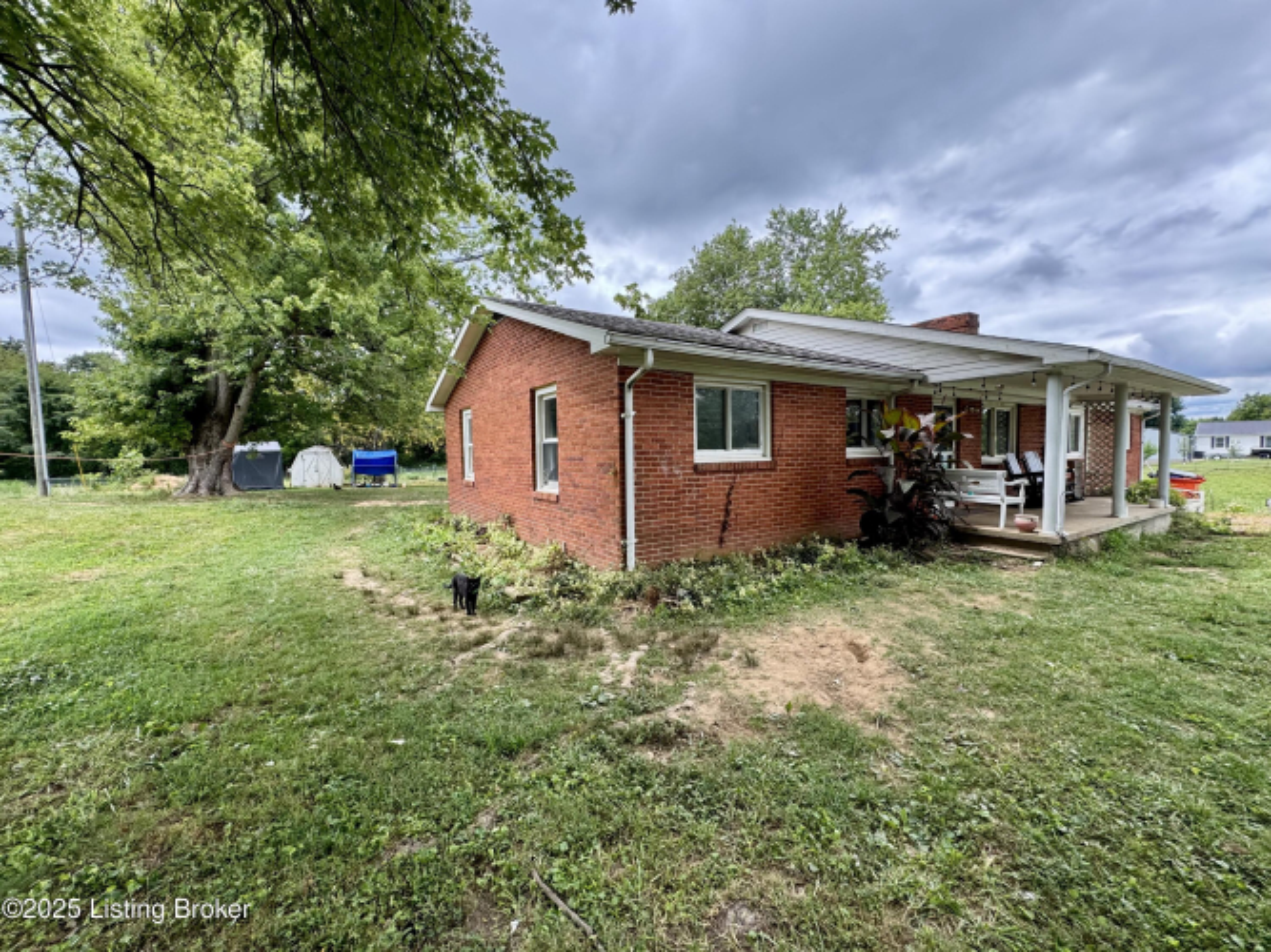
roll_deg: +1.1
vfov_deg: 85.7
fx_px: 514
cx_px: 636
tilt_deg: -6.5
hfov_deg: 102.1
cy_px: 476
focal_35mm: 14
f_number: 2.2
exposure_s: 1/263
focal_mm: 2.22
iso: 40
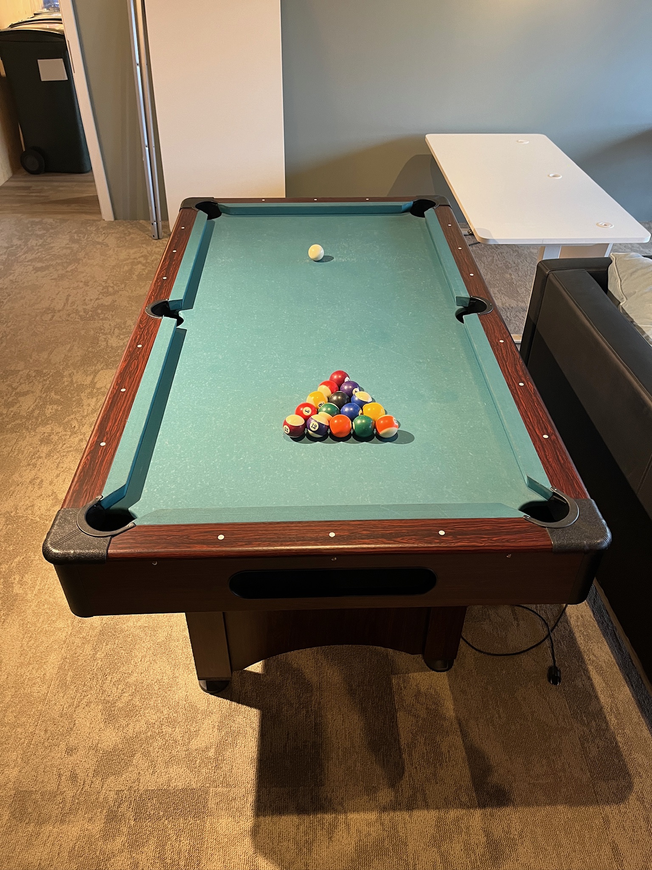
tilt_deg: -36.7
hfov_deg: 53.1
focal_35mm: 26
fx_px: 653
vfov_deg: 67.3
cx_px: 326
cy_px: 435
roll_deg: -0.2
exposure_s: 1/50
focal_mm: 5.1
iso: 160
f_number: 1.6
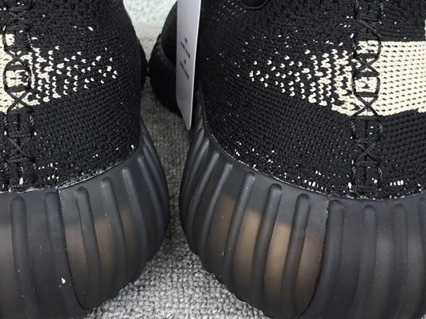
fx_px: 627
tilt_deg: -23.2
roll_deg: -0.8
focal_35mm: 51
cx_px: 159
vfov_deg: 28.2
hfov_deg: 37.3
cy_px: 88
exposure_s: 1/134
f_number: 2.4
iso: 25
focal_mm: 3.3
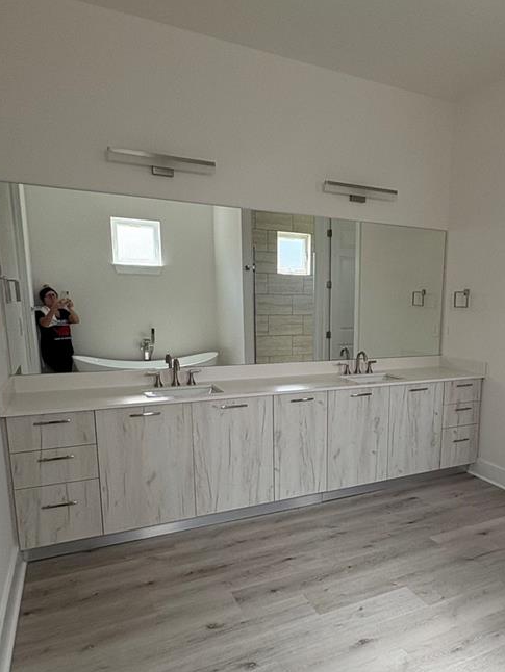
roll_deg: -1.1
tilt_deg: -10.6
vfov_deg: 66.9
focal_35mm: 26
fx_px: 505
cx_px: 359
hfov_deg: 51.5
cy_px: 390
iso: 100
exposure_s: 1/137
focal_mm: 2.22
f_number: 2.2
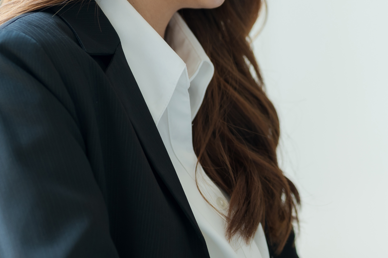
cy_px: 85
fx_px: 1746
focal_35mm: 162
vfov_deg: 8.5
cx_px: 396
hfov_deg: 12.5
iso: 100
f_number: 1.8
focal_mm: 50
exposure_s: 1/400
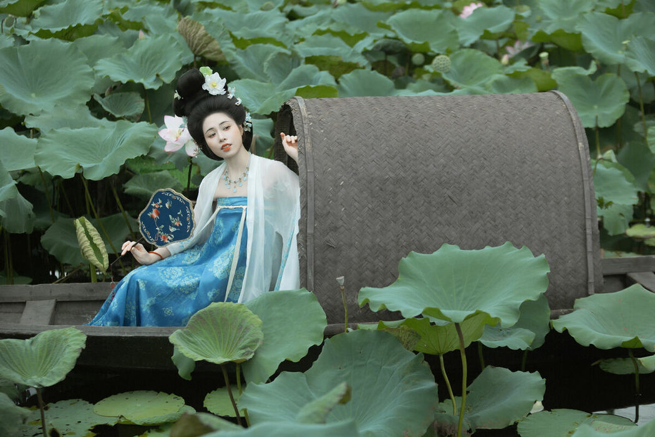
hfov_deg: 28.8
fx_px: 1274
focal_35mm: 70
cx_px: 328
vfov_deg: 19.5
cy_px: 218
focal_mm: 70
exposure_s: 1/800
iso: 100
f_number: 2.8
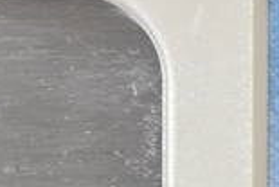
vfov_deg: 4.5
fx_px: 2376
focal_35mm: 306
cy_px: 53
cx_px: 470
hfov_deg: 6.6
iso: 2500
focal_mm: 52
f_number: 5.6
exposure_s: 1/80
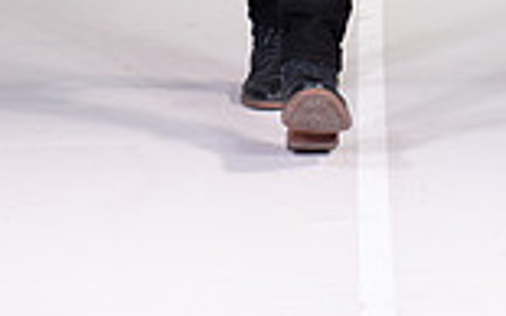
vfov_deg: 4.2
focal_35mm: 310
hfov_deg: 6.8
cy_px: -391
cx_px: 315
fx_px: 4276
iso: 2000
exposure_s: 1/400
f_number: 5.6
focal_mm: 105
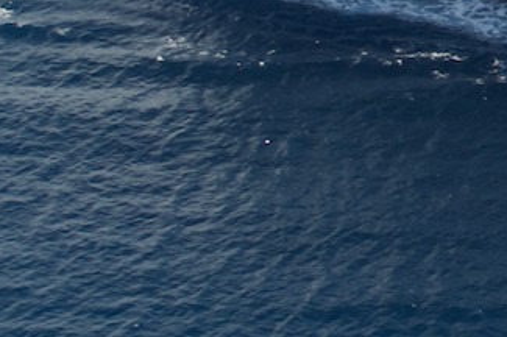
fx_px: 2954
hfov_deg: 9.3
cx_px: 981
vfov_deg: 6.4
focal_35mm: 210
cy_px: -168
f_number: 7.6
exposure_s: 1/125
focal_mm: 28
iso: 320
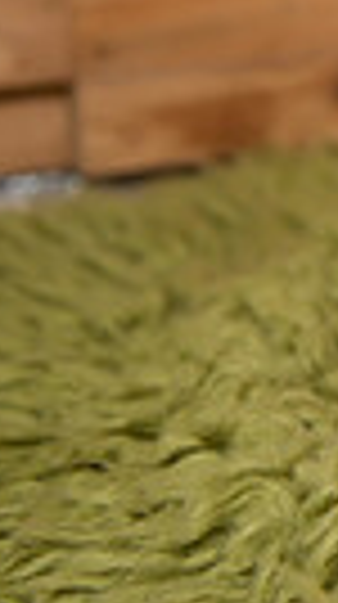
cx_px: 1006
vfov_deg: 13.2
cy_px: -96
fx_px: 2543
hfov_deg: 6.9
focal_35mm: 159
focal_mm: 32
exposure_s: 1/125
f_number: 2.8
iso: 100
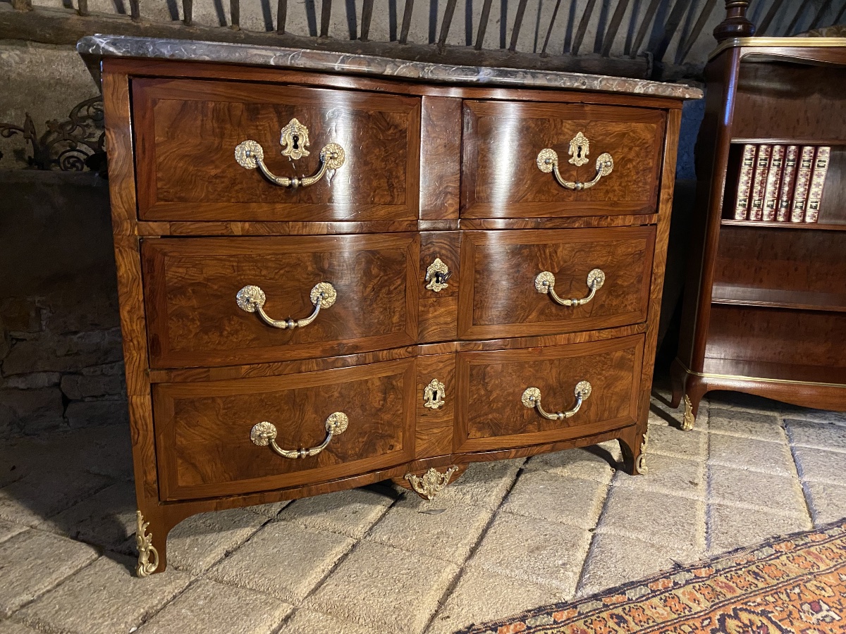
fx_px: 635
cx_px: 423
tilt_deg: -11.1
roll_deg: -0.4
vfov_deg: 53.1
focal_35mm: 26
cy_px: 317
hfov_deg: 67.3
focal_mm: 4.25
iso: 640
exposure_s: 1/25
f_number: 1.8
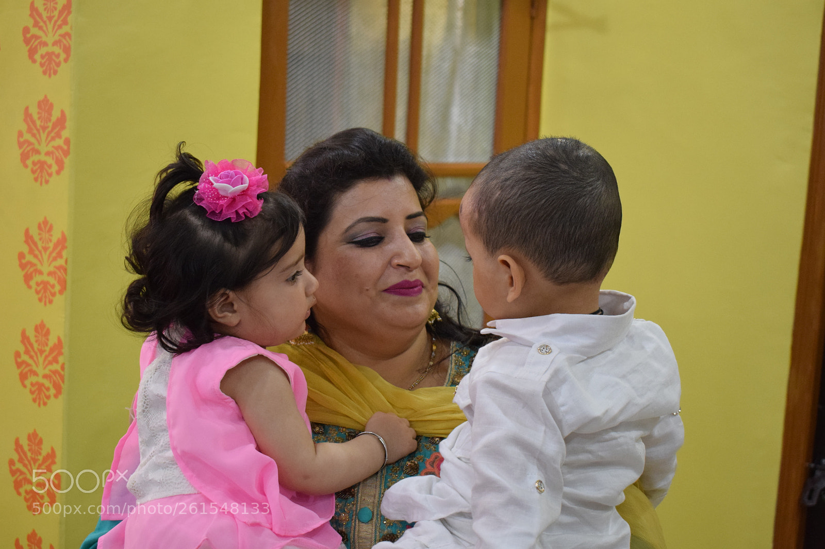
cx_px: 412
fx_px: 1237
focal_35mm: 54
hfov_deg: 36.9
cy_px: 274
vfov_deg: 25.0
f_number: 4.8
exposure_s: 1/100
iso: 2000
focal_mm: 36
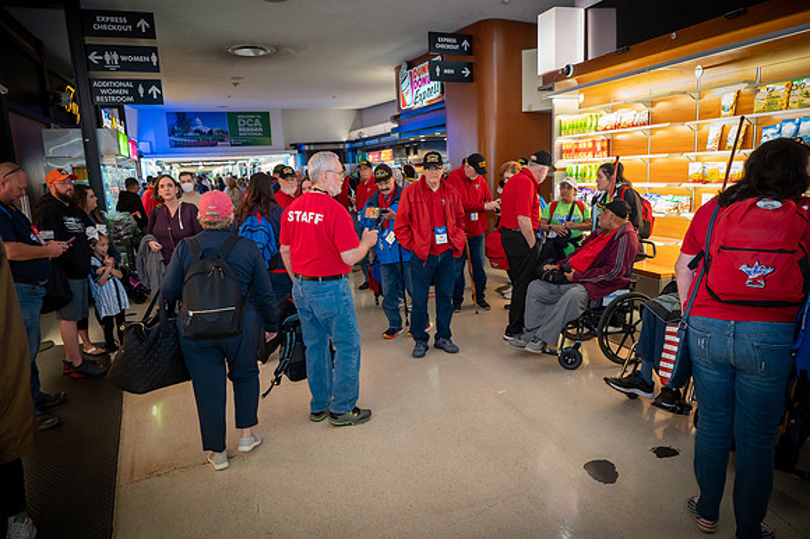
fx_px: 540
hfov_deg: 73.8
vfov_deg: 53.1
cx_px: 405
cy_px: 270
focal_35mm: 24
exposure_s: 1/100
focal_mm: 24
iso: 2800
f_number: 5
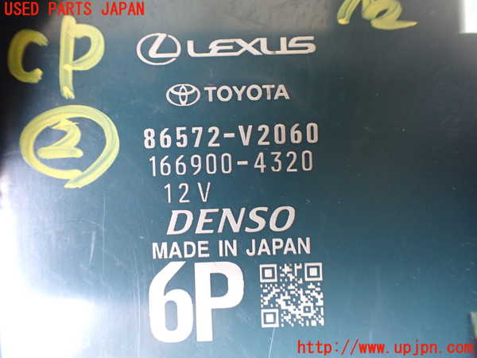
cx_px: 238
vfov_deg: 46.8
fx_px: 413
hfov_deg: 60.0
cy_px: 179
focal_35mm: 30
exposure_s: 1/60
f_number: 2.3
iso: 800
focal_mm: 5.4
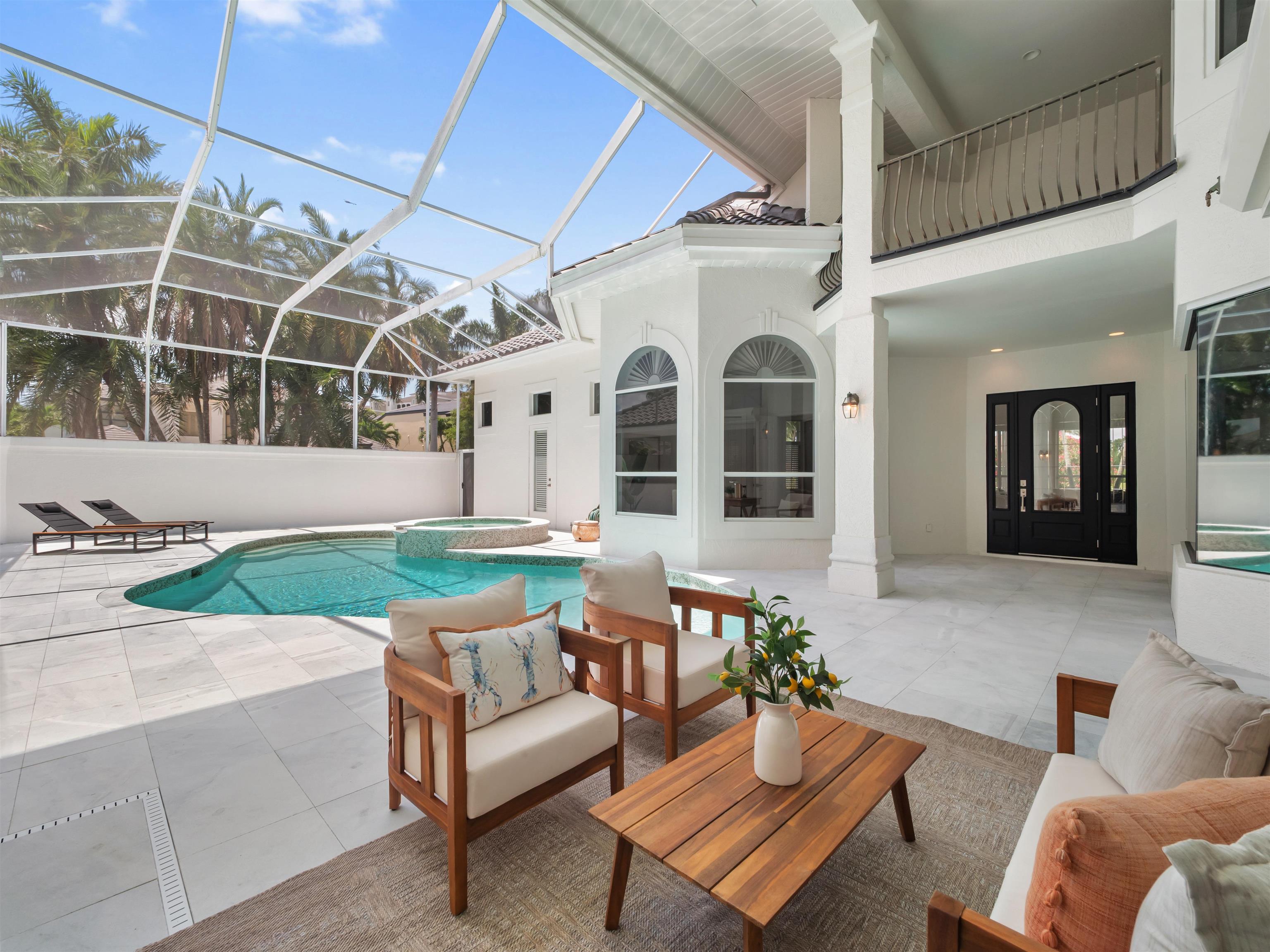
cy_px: 476
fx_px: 514
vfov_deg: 85.7
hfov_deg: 102.1
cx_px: 635
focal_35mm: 14
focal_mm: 7
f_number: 7.1
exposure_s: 1/100
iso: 200
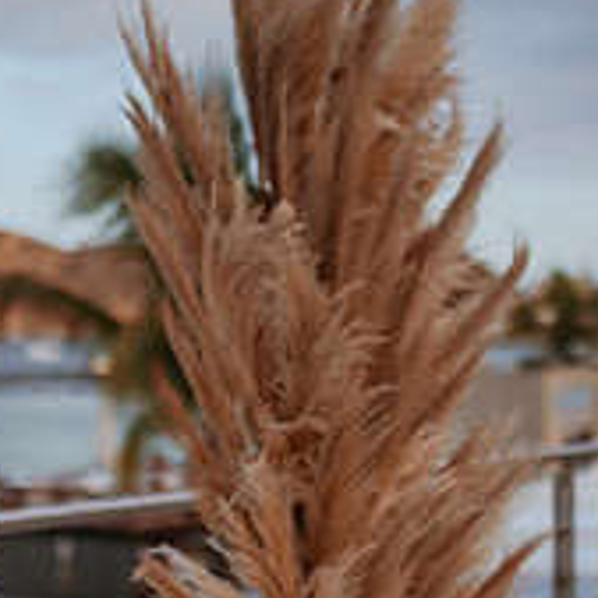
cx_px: 265
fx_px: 2013
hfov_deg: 16.9
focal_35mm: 103
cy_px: 410
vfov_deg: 16.8
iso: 320
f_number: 1.4
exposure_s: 1/8000
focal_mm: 35
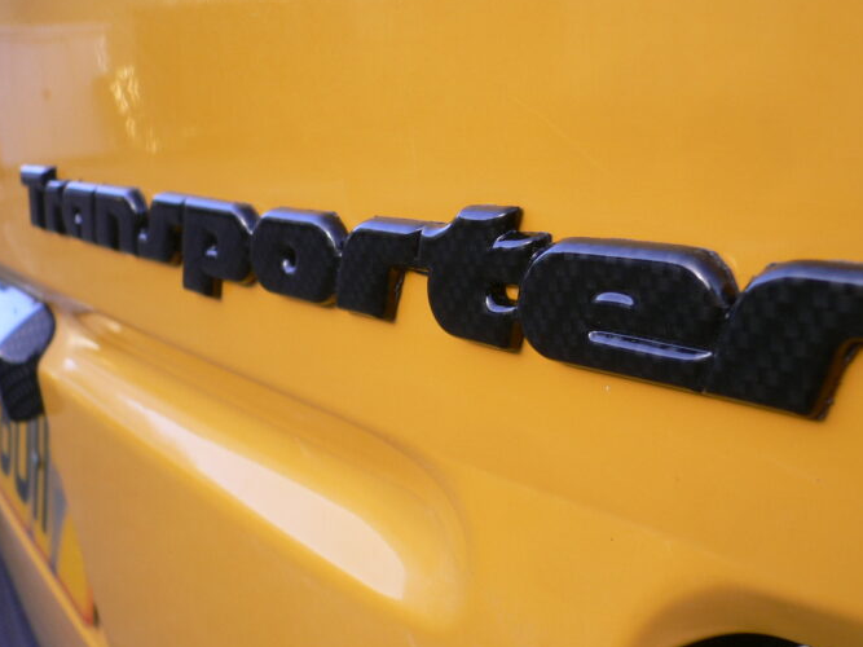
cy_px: 349
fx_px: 1047
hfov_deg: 44.6
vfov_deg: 34.3
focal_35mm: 42
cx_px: 507
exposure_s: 1/200
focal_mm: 5.8
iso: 80
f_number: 2.8
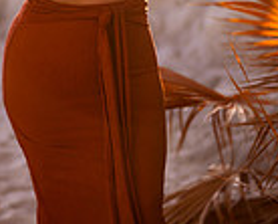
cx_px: 121
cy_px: 32
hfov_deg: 10.9
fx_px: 1459
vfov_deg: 8.7
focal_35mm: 177
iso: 100
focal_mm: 58
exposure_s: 1/3200
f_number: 1.4
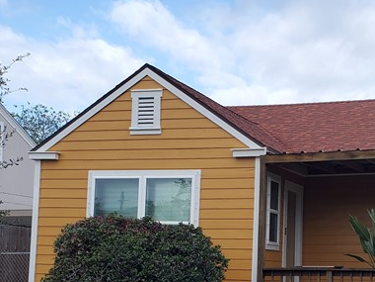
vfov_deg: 20.8
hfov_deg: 27.2
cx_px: 299
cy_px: 216
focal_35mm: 70
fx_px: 758
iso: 50
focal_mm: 4.3
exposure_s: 1/856
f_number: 2.4
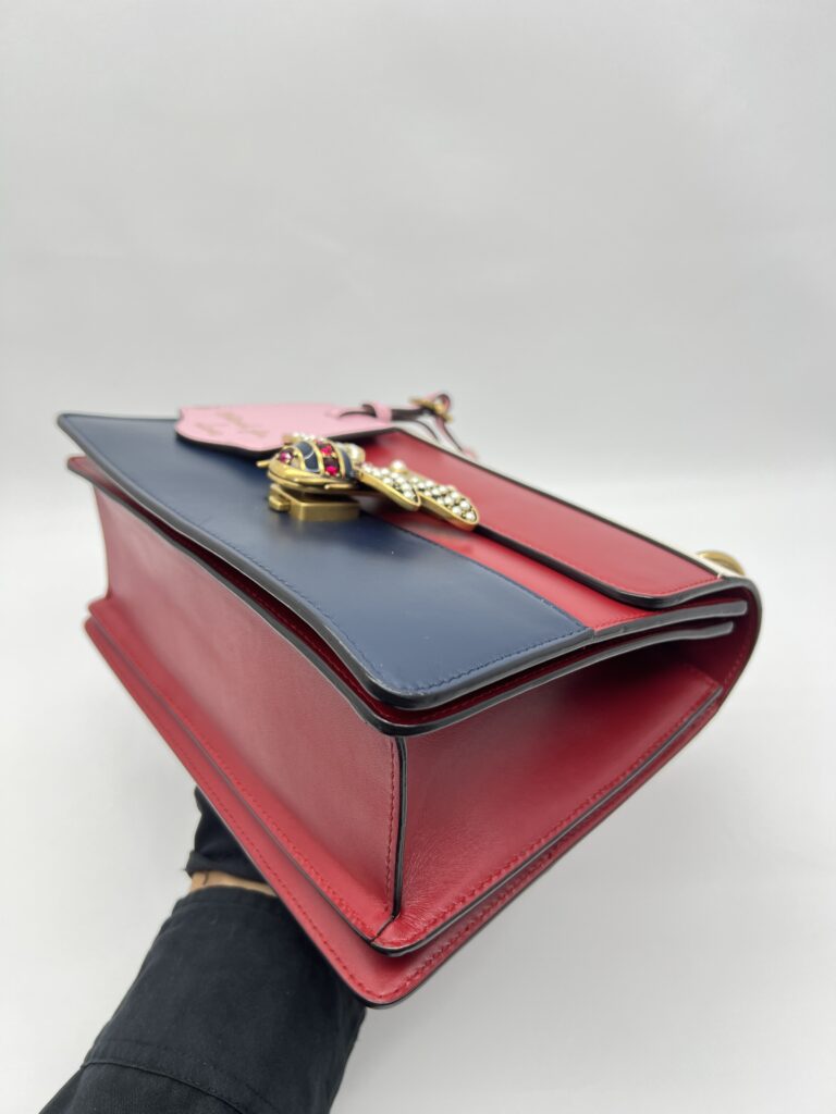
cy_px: 557
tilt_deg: -33.4
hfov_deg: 53.1
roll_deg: +2.5
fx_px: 837
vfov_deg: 67.3
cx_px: 418
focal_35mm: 26
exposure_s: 1/100
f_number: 1.5
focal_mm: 5.7
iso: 40
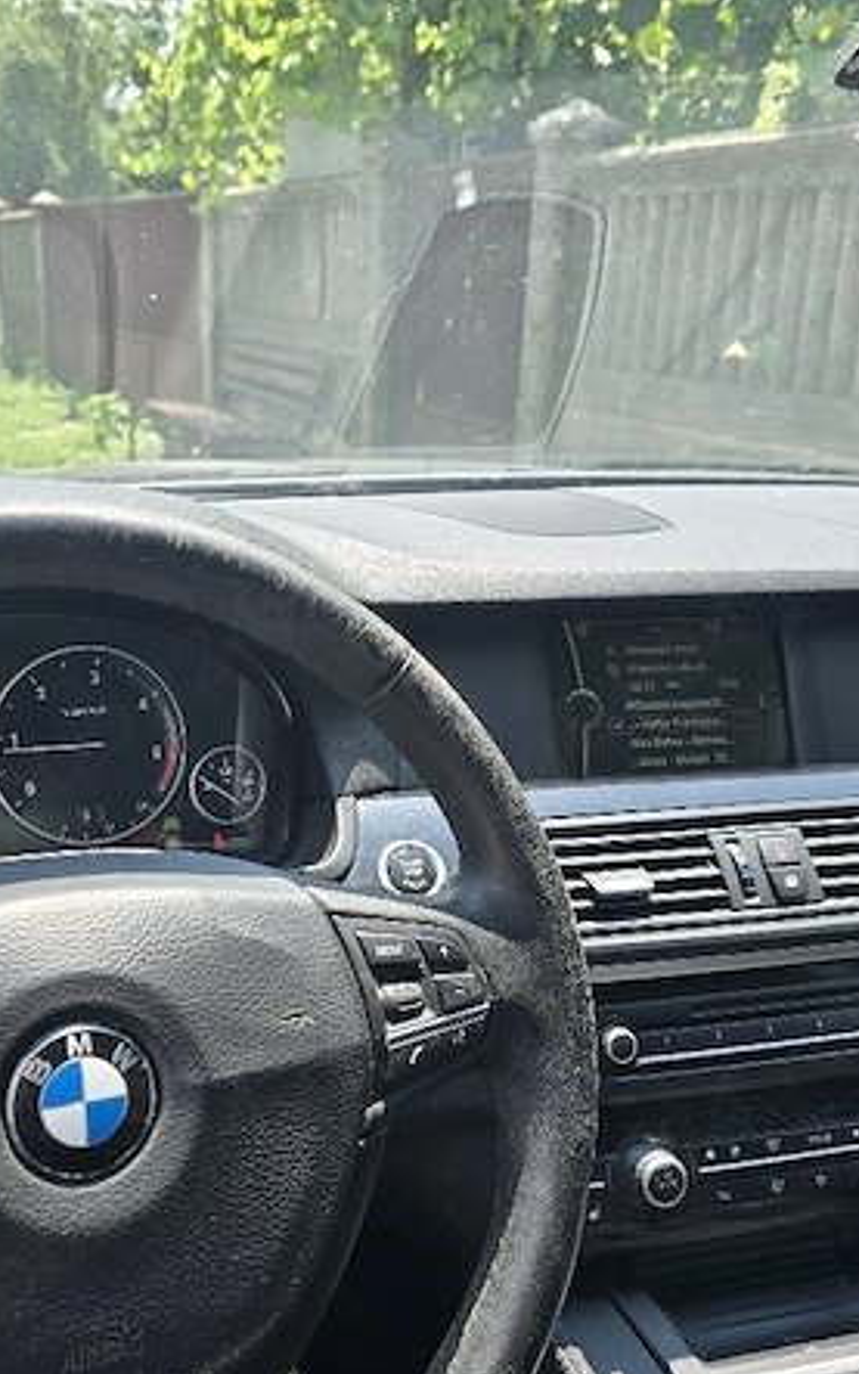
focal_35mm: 33
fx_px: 1236
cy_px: 695
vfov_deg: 58.1
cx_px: 301
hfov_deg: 38.0
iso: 12
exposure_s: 1/200
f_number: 1.7
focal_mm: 6.3
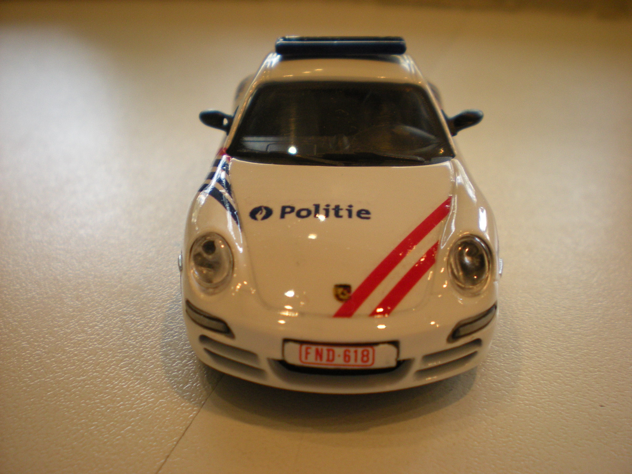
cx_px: 316
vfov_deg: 37.7
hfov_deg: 49.0
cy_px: 237
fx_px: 694
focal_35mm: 38
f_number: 3.1
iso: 176
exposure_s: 1/58.3
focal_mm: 6.3
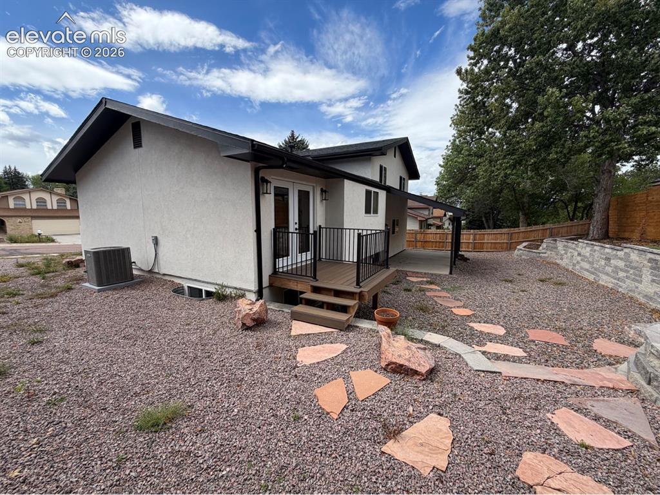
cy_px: 248
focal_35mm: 14
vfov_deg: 85.7
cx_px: 330
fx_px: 267
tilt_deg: -5.4
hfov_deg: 102.1
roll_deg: -0.2
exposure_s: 1/770
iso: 25
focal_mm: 2.22
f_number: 2.2
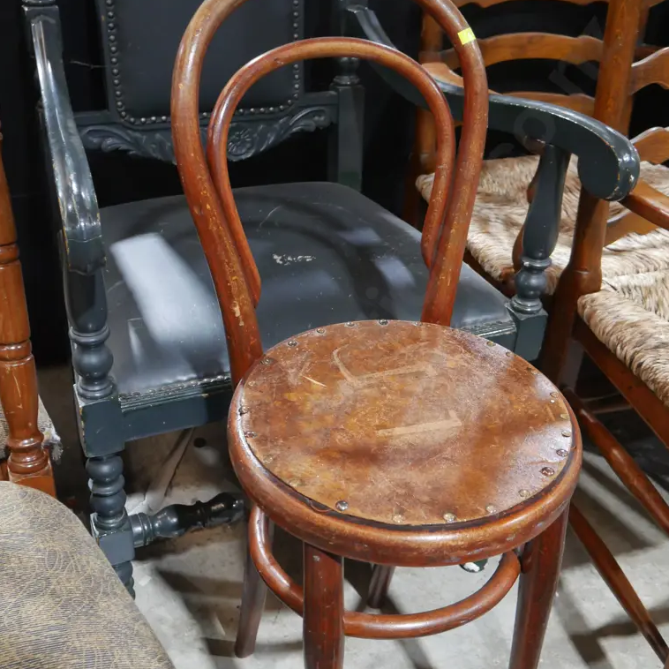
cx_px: 338
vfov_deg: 39.1
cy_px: 389
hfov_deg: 39.2
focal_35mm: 43
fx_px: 940
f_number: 4
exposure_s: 1/60
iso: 2000
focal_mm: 18
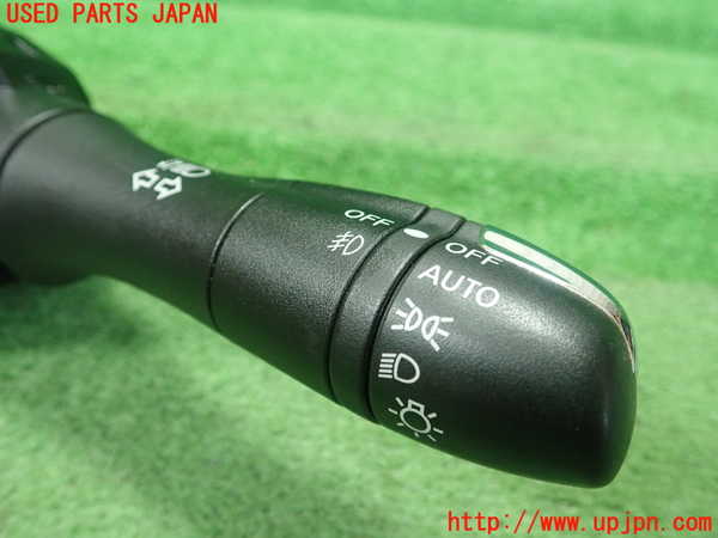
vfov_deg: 46.8
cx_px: 359
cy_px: 269
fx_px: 622
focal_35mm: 30
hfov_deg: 60.0
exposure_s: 1/125
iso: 640
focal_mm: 5.5
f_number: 2.3
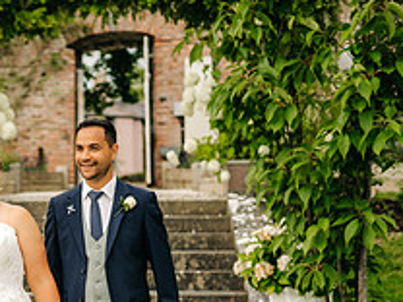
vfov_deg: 15.7
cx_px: 12
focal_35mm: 94
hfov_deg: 20.3
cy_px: 212
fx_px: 1094
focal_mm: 35
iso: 100
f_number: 1.4
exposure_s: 1/4000
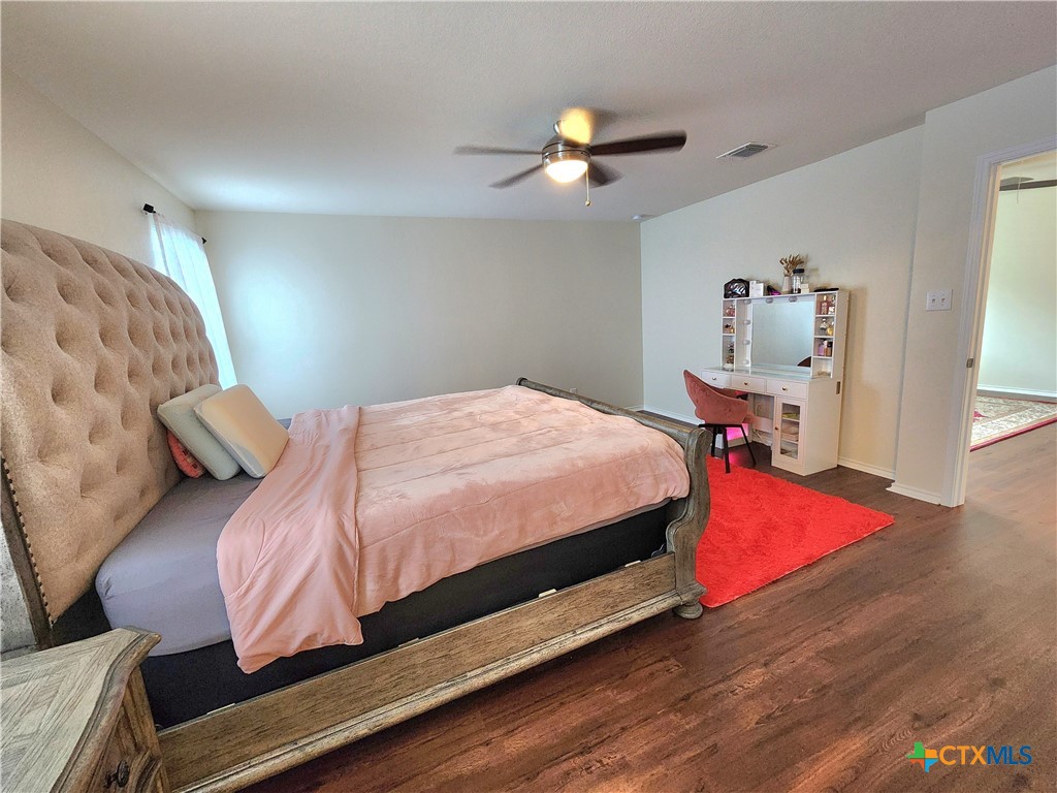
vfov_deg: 89.9
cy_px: 396
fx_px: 397
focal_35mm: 13
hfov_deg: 106.2
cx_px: 528
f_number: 2.2
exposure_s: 1/40
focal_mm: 2.2
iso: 320
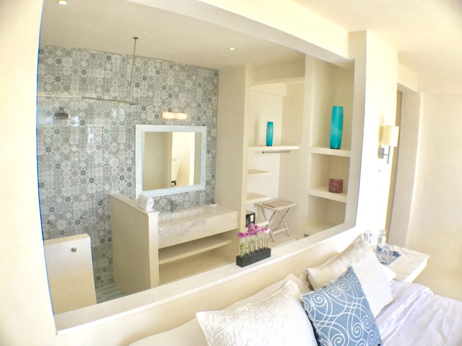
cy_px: 173
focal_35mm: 28
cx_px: 231
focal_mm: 3.99
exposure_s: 1/344
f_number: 1.8
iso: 20
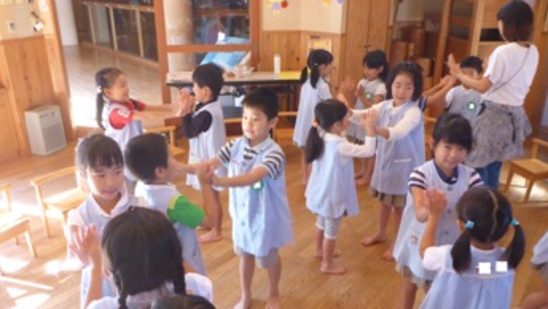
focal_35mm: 31
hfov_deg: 62.6
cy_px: 175
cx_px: 276
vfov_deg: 37.8
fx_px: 451
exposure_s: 1/80
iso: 400
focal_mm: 4.9
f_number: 3.3
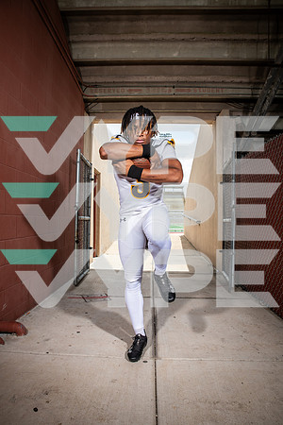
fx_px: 283
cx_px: 142
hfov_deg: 53.1
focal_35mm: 24
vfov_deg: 73.7
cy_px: 212
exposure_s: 1/400
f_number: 7.1
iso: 160
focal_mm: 24
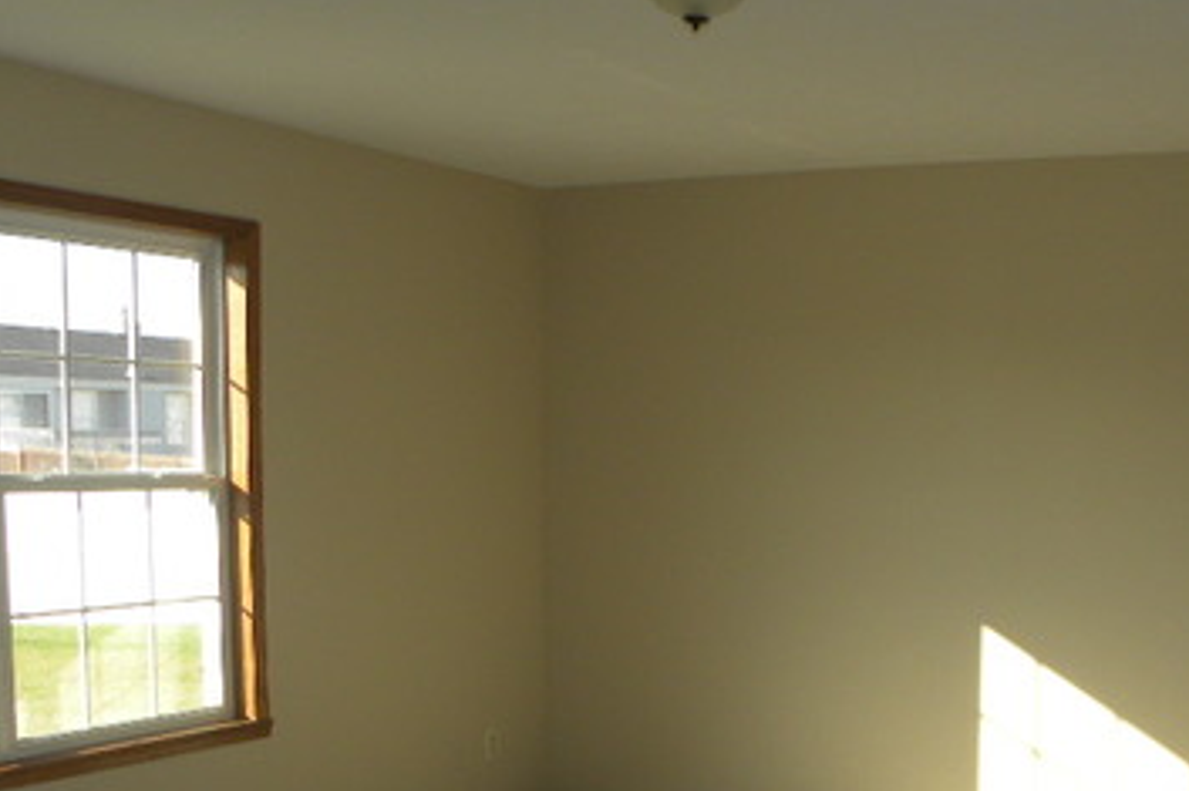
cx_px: 859
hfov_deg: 39.5
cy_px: 633
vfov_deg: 27.0
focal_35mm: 49
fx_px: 1618
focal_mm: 4.6
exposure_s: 1/120
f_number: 3.2
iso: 64
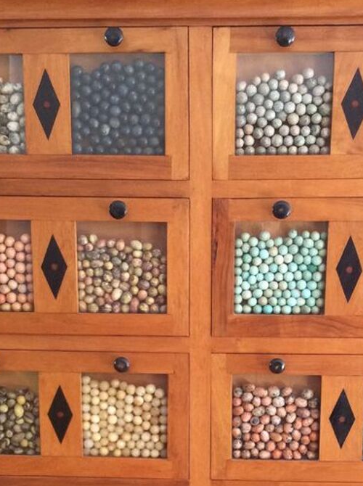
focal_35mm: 64
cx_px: 208
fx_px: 898
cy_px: 442
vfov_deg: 29.0
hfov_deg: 22.8
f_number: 2.4
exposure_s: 1/25
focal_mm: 3.3
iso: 125
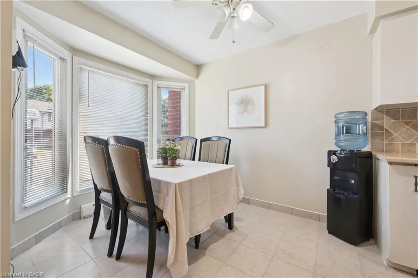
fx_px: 162
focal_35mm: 14
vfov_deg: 81.2
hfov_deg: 104.3
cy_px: 139
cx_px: 209
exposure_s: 1/30
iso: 200
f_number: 11
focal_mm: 14
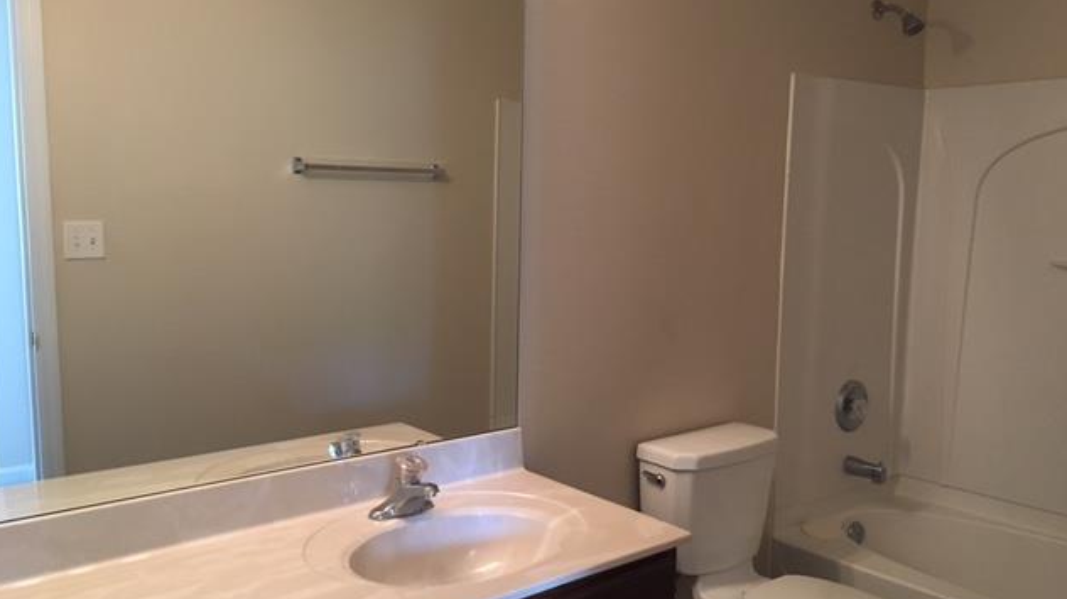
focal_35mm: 32
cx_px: 530
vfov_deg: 36.6
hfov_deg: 61.0
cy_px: 319
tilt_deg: -7.0
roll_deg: -1.1
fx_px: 905
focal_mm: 4.15
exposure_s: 1/30
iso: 160
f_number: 2.2
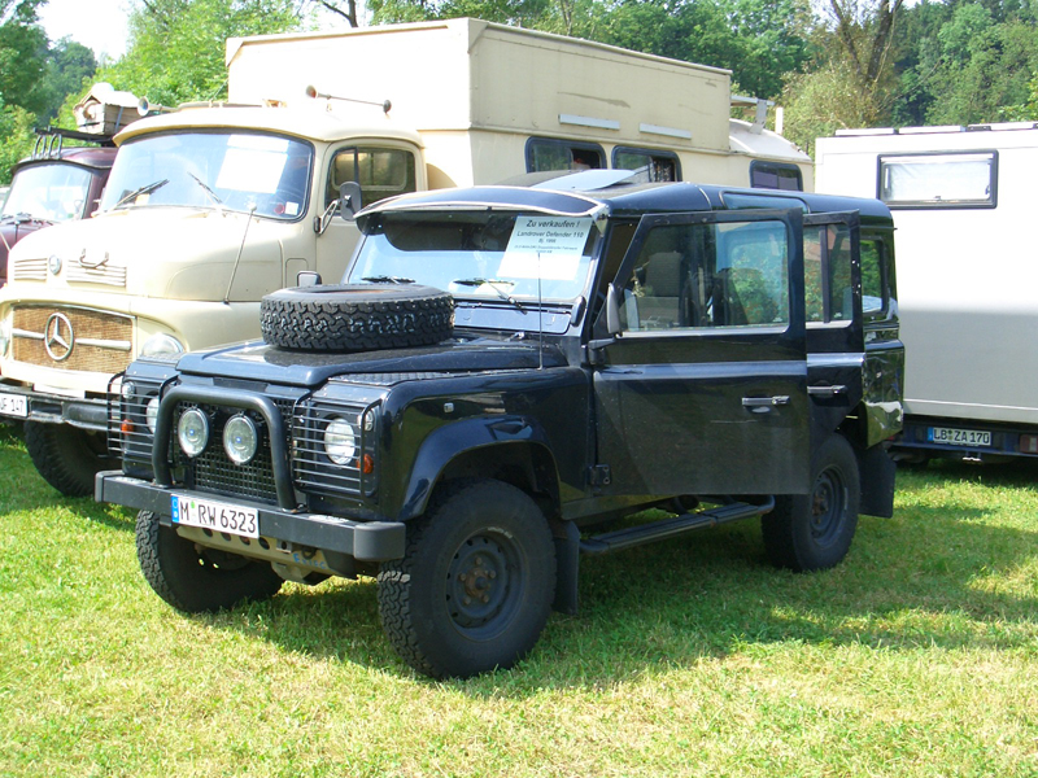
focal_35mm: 49
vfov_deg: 29.7
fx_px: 1469
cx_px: 519
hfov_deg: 38.9
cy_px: 389
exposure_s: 1/125
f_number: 5
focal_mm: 8.2
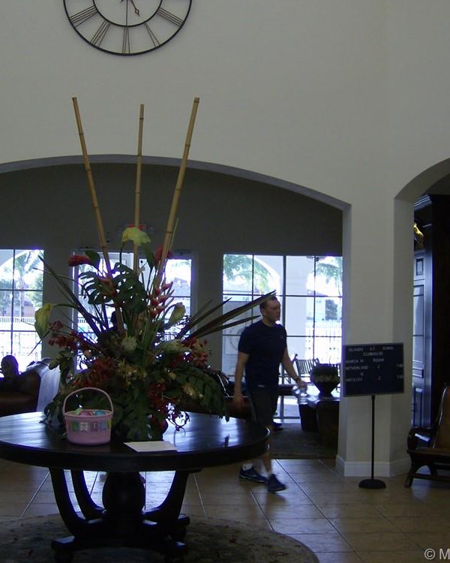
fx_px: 799
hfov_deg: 31.4
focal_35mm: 48
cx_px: 200
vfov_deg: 38.8
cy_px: 278
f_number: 2.8
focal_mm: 6
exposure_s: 1/69.4
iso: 100
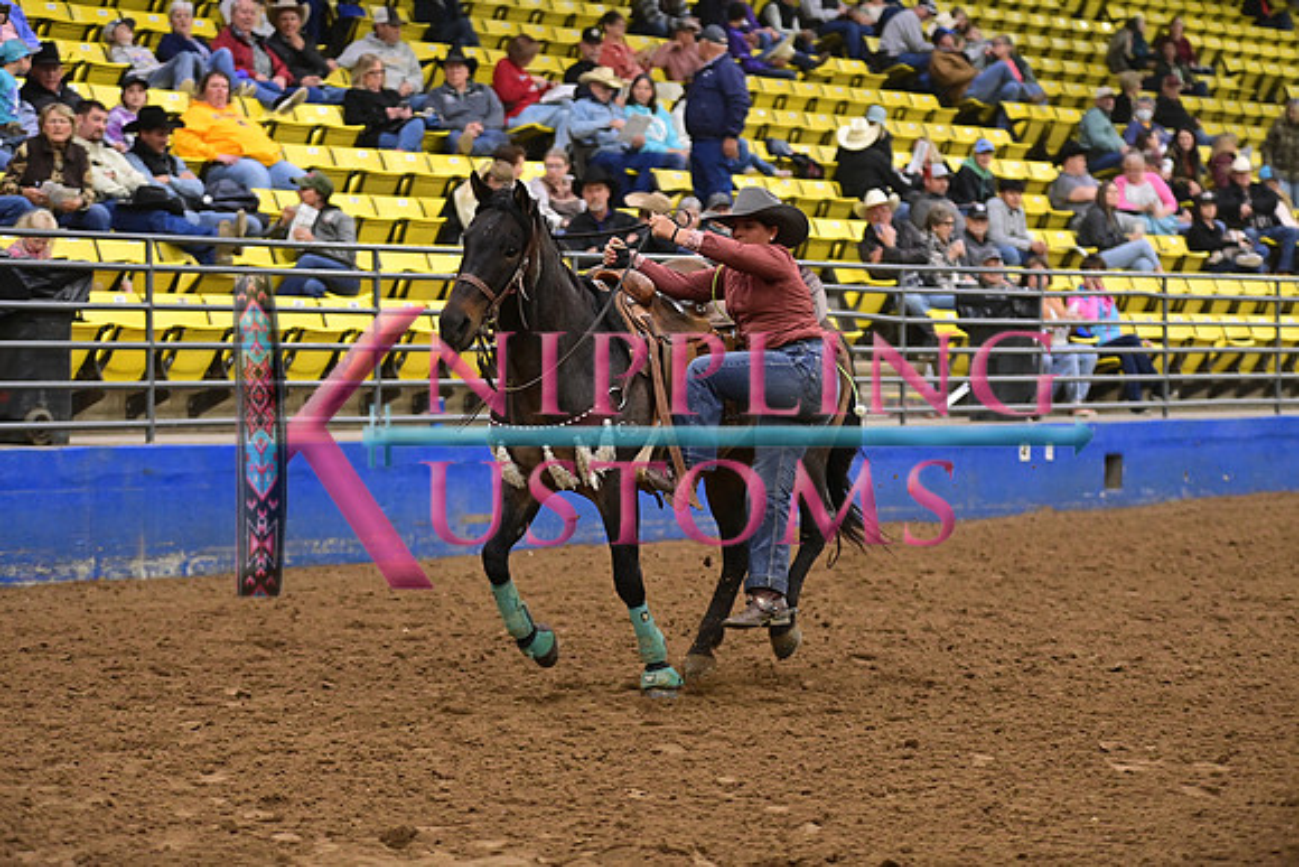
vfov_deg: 13.0
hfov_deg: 19.5
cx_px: 650
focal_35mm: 105
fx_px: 3789
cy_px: 434
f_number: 2.8
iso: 5000
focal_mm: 105
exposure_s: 1/640
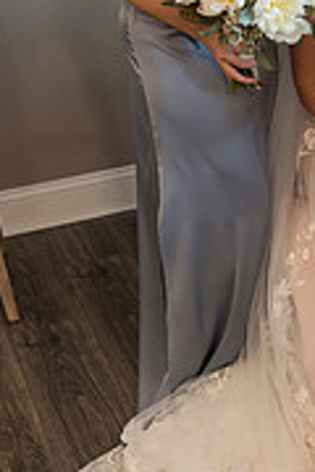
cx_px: 383
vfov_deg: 20.9
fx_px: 1247
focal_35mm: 95
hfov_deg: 14.0
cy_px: 26
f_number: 3.5
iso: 1000
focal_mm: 38
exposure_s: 1/50
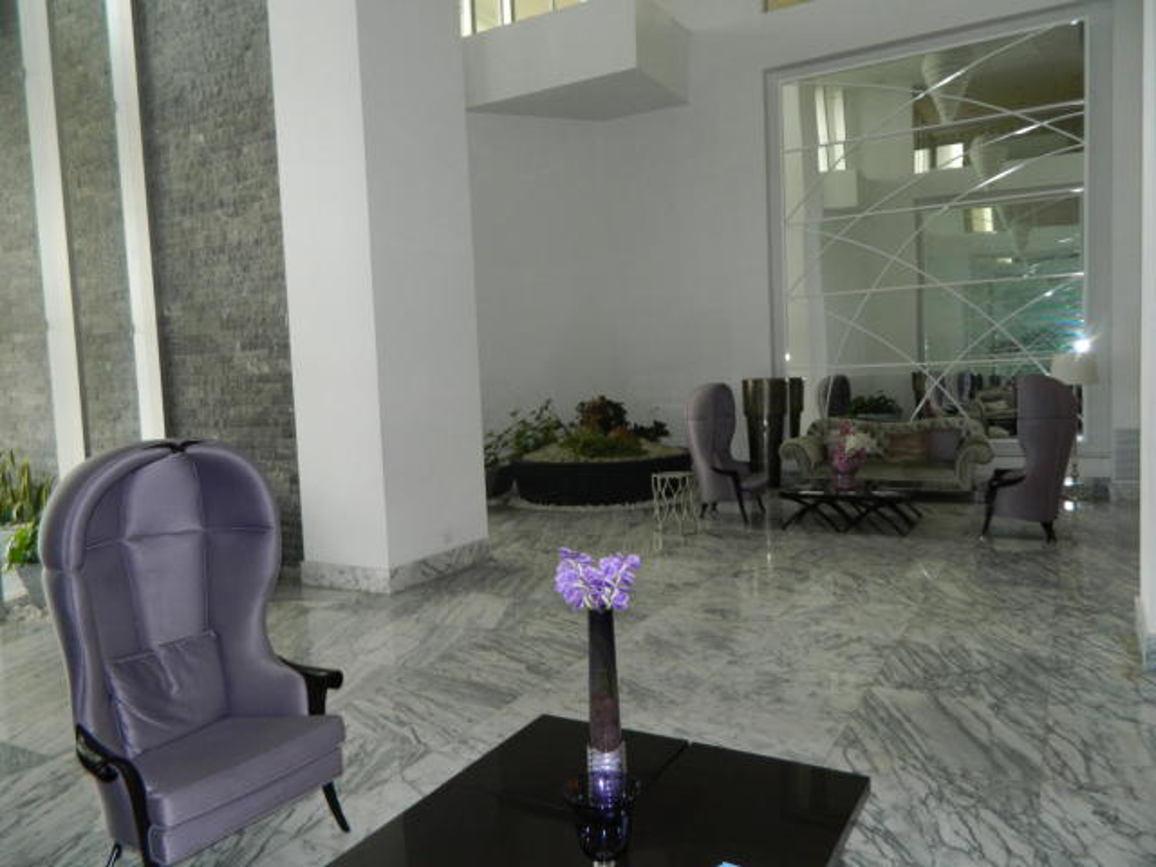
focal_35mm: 25
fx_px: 835
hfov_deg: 69.4
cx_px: 578
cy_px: 434
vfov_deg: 54.9
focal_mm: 4.5
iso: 200
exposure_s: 1/30
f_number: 3.1
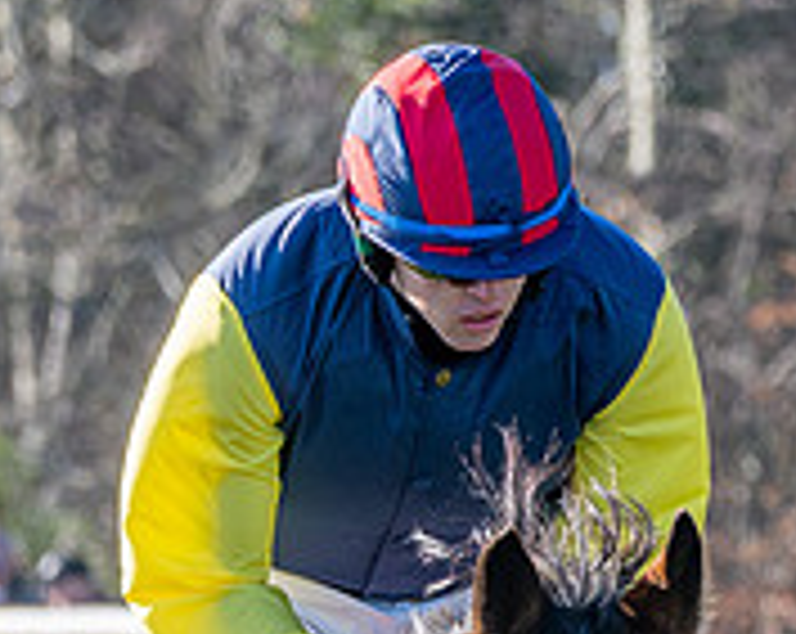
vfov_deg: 1.4
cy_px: 1213
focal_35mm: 1107
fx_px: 26036
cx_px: 1125
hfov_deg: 1.8
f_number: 5
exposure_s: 1/1250
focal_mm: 150
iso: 400
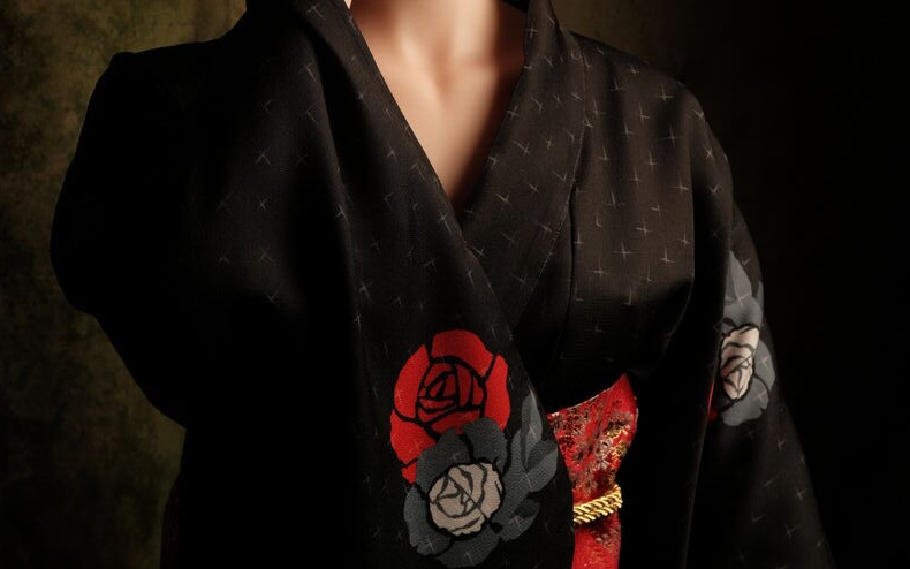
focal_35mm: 82
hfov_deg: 25.2
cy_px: 157
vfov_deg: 15.9
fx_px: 2034
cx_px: 455
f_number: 6.4
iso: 160
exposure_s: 1/250
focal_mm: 35
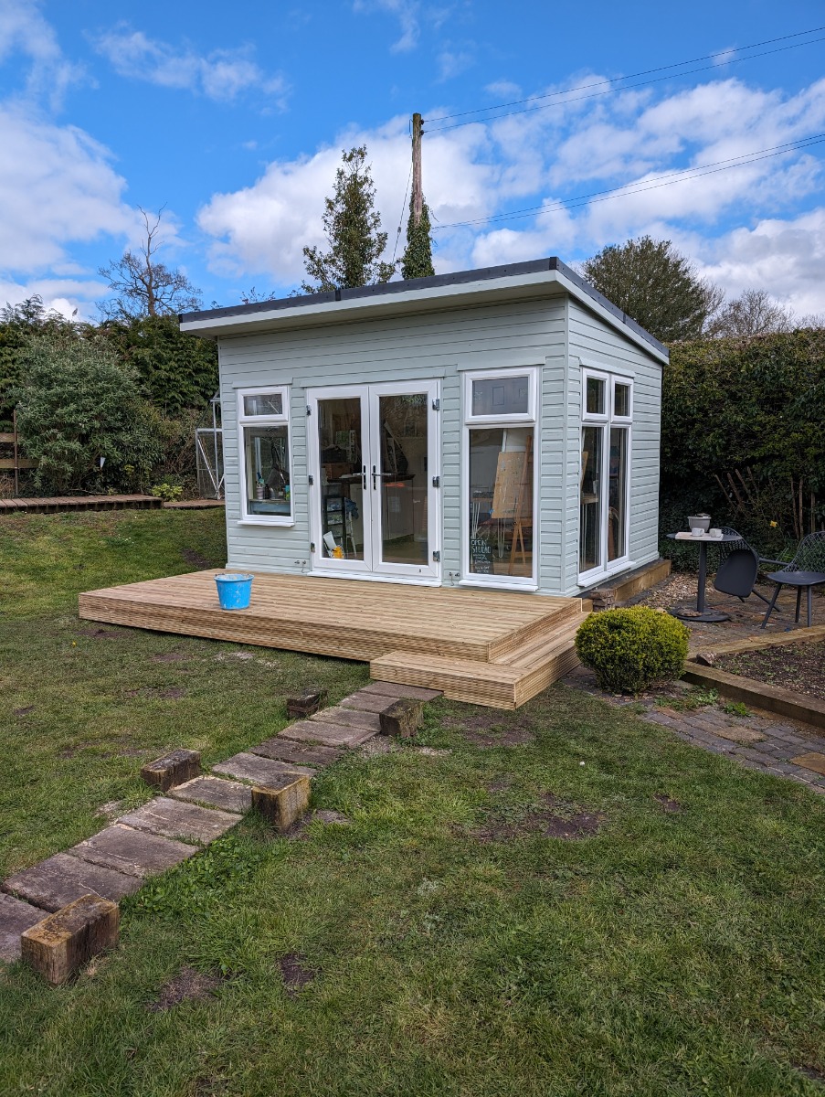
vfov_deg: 71.5
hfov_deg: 56.9
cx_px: 412
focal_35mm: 24
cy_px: 548
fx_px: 761
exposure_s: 1/968
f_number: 1.68
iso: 21
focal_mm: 6.9
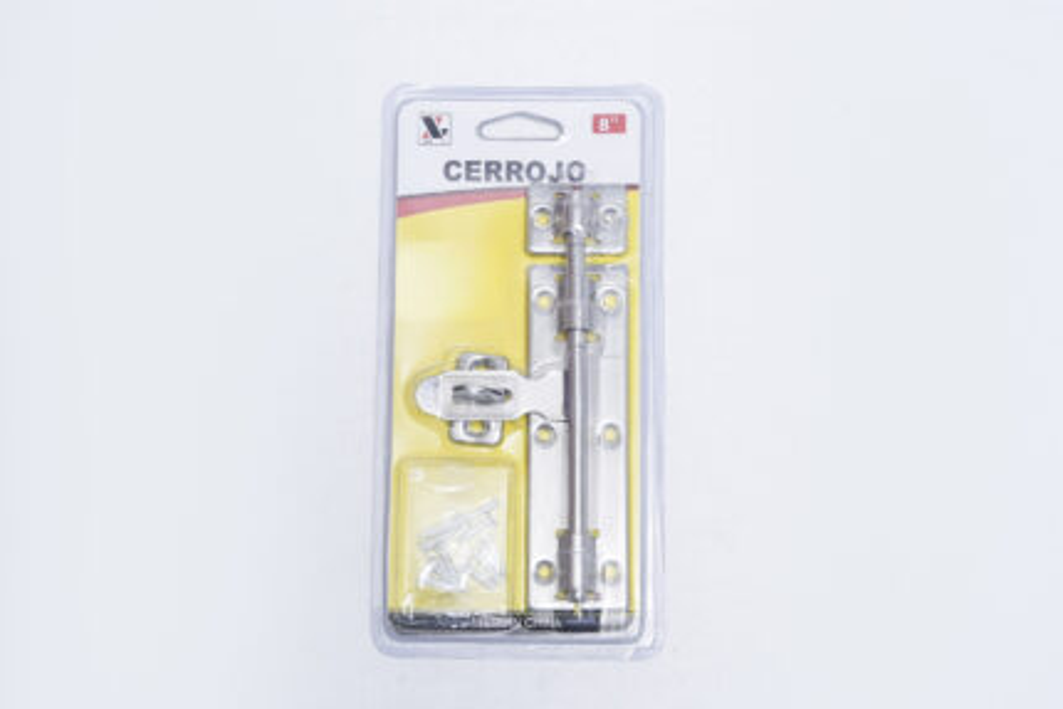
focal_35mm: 70
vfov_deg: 19.5
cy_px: 354
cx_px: 532
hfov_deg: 28.8
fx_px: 2068
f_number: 9
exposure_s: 1/200
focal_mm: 70
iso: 3200
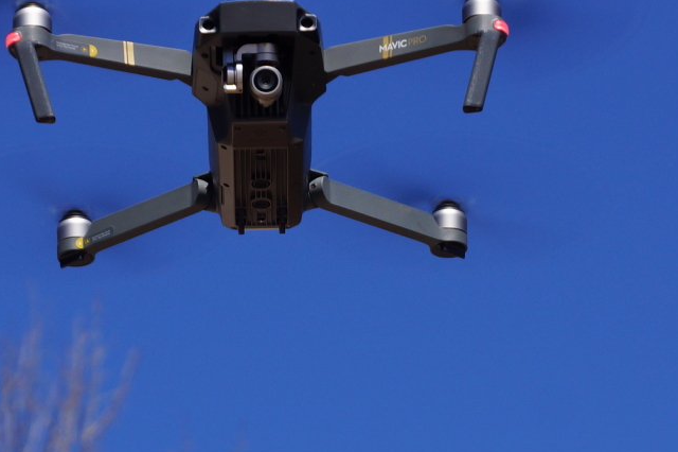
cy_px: 216
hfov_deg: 12.5
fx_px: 3087
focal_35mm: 164
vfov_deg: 8.4
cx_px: 222
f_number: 7.1
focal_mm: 70
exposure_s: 1/160
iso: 100
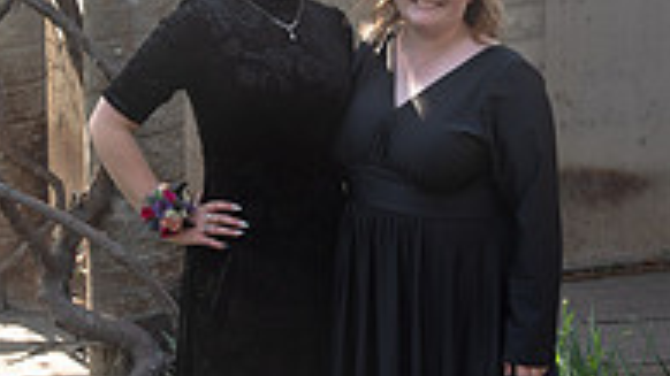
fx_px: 1900
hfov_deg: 20.0
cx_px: 280
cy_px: 138
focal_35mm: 107
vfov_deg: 11.3
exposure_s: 1/125
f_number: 6.3
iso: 250
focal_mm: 44
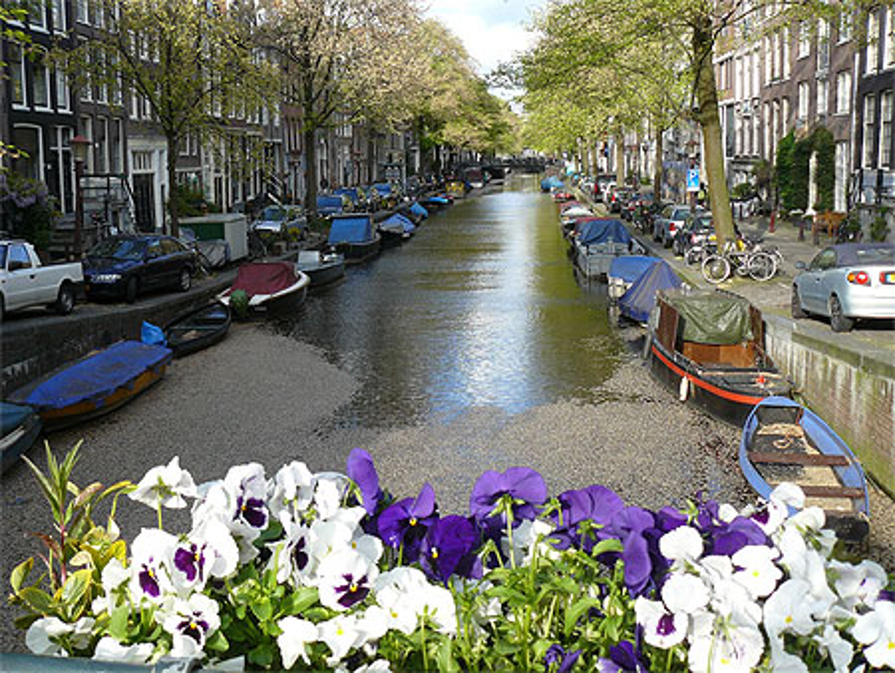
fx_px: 931
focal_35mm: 36
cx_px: 448
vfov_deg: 39.7
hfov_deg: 51.3
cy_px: 336
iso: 100
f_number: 4
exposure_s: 1/200
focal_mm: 6
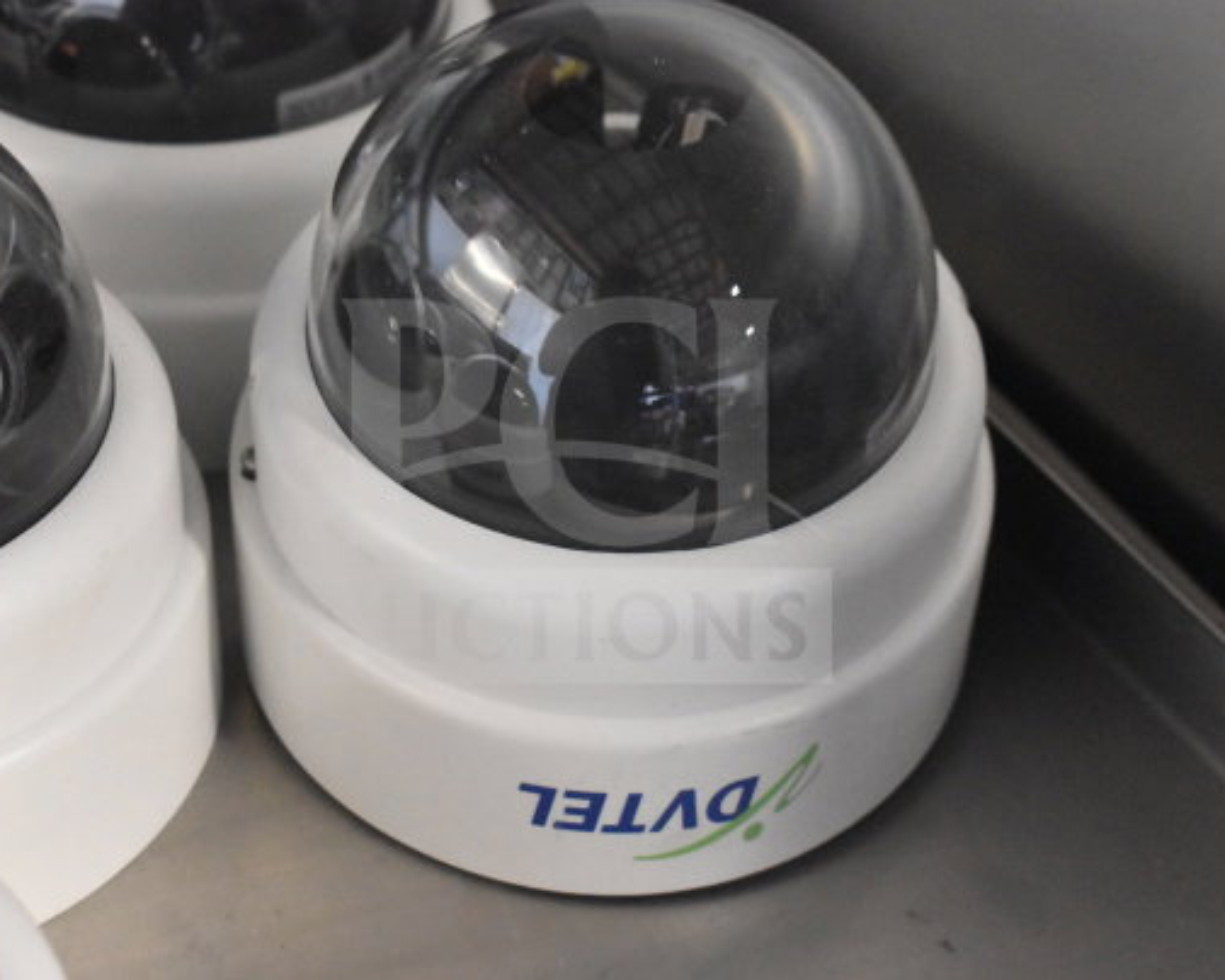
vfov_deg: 20.0
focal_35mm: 77
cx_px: 558
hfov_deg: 24.9
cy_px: 491
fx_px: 2776
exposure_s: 1/80
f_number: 5
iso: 9000
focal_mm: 45
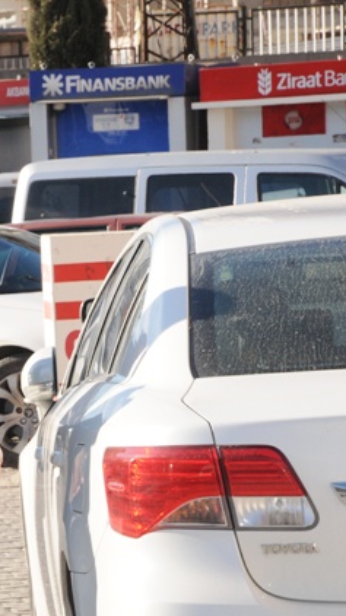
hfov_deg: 4.8
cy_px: 307
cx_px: -79
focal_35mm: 250
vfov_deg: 8.6
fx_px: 4079
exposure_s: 1/250
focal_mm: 105
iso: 500
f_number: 14
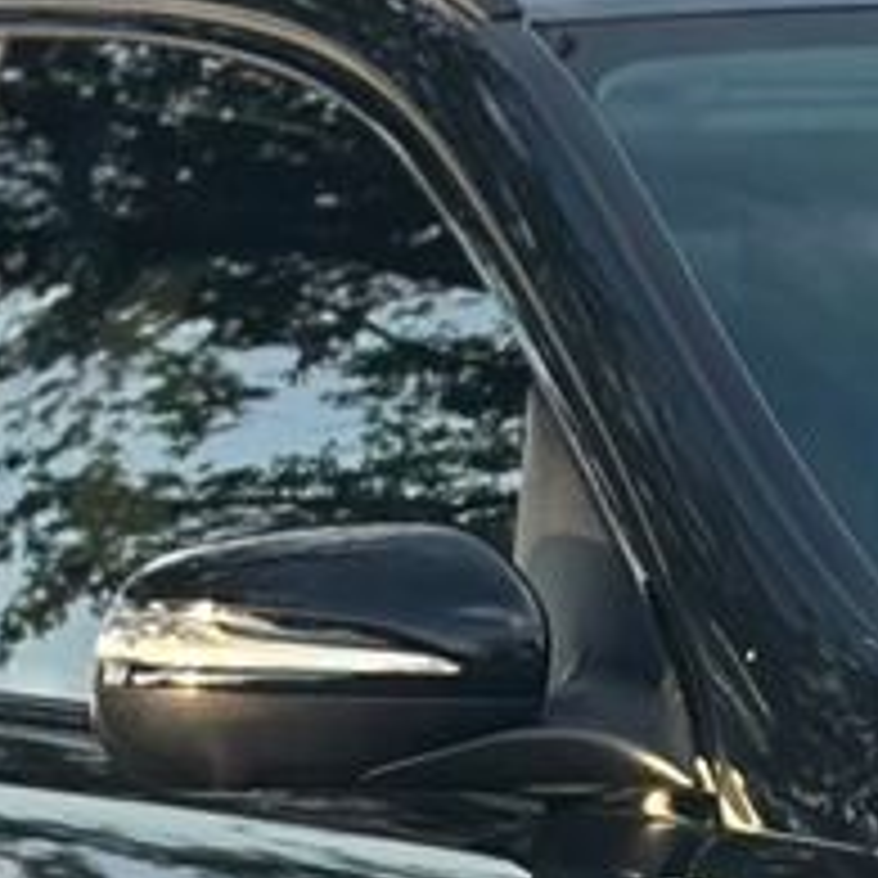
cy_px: 1508
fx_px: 10015
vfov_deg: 5.0
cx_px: 1756
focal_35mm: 349
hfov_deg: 4.9
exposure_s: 1/590
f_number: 1.78
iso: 80
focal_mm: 6.86
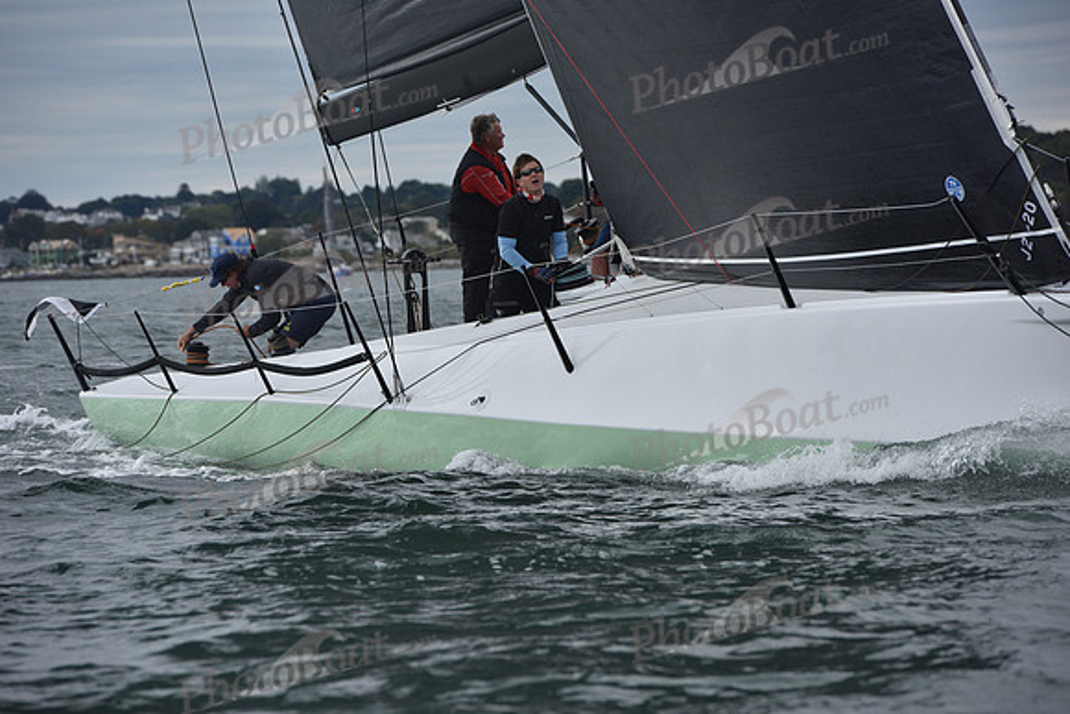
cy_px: 357
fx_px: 5946
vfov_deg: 6.9
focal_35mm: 200
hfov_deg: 10.3
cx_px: 535
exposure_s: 1/1000
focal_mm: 200
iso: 400
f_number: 7.1
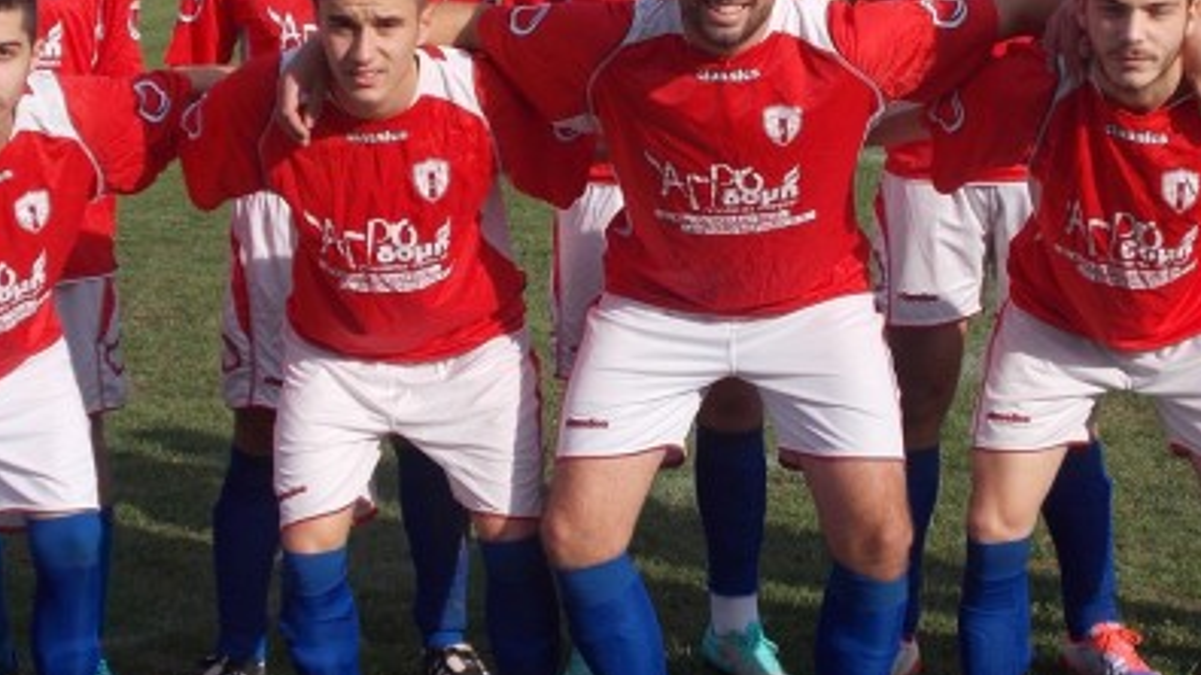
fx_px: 2897
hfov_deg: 23.4
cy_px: 62
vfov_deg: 13.2
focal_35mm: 91
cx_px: 748
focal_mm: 9
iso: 80
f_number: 11.3
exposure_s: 1/80
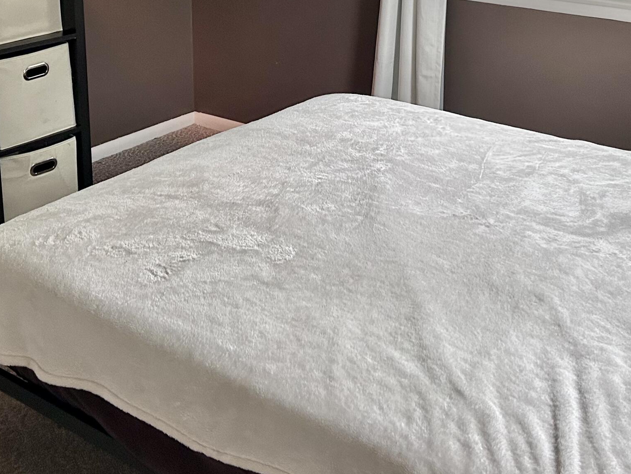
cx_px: 326
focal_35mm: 51
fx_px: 930
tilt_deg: -13.6
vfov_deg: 27.6
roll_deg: -0.9
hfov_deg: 37.5
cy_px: 57
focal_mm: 5.7
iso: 250
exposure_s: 1/60
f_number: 1.5
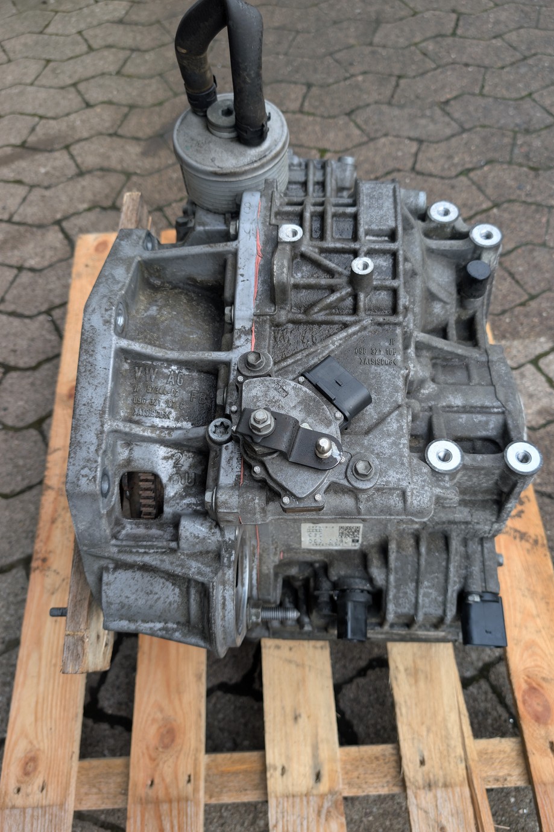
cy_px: 403
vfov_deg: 69.4
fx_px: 600
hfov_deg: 49.5
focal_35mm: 26
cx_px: 297
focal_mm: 6.9
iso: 37
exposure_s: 1/246
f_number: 1.68
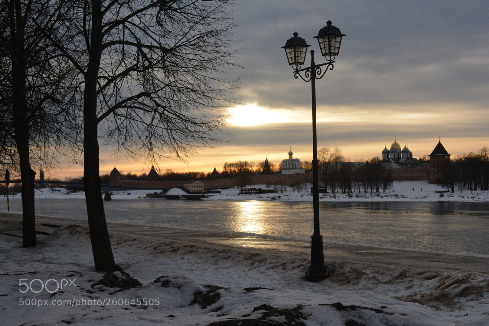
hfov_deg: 41.1
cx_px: 244
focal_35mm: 48
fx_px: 652
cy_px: 163
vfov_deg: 28.1
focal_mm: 32
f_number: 8
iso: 640
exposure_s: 1/1000
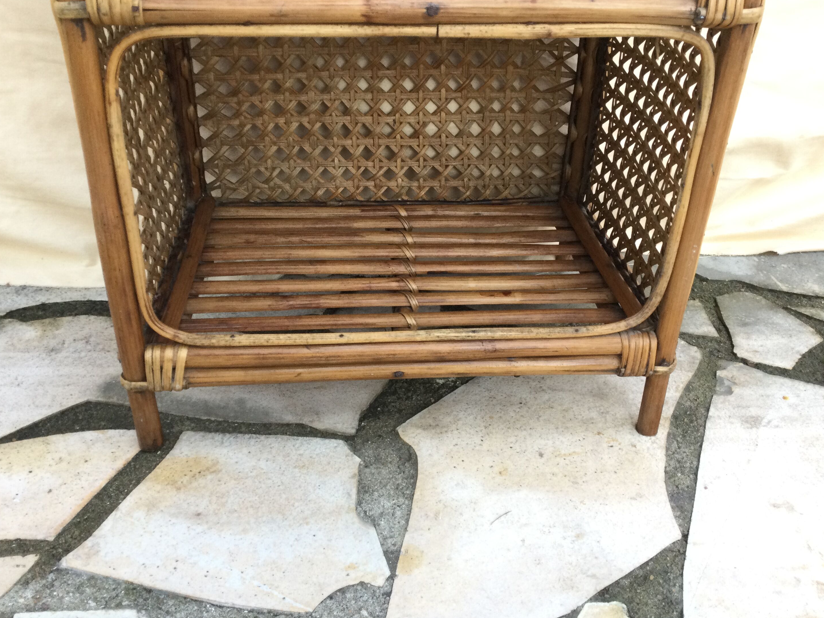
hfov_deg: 52.6
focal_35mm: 35
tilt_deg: -30.1
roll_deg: -0.1
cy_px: 291
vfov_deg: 40.7
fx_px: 833
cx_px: 407
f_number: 2.4
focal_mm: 3.3
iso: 80
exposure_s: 1/33
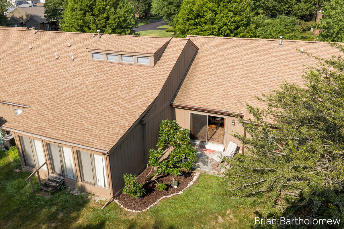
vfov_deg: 46.4
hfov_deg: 65.5
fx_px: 268
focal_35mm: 28
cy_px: 114
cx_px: 172
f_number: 5.6
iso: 100
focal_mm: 14.45
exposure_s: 1/120
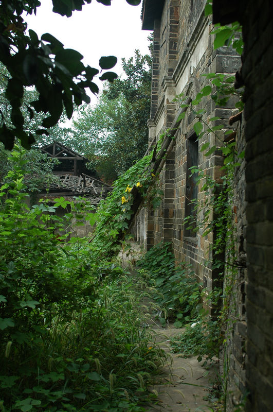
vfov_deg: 46.5
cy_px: 206
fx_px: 479
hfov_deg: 31.8
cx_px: 136
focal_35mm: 42
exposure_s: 1/250
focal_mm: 28
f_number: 4
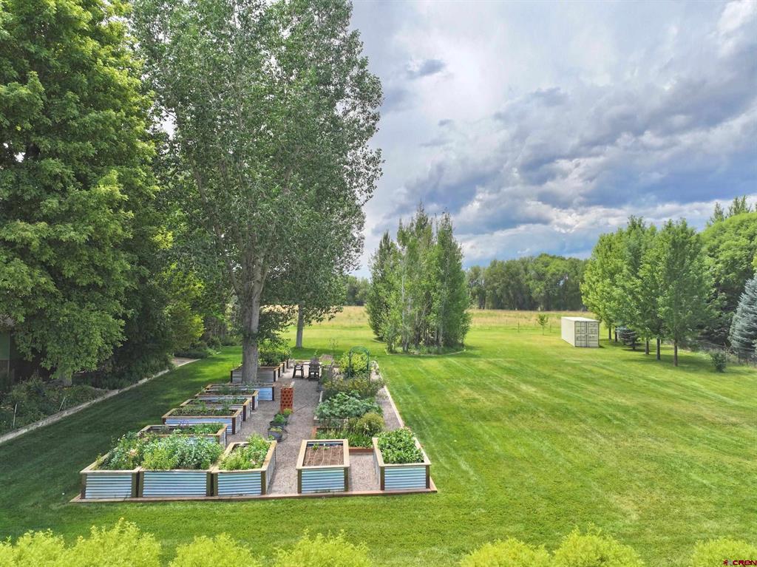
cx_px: 378
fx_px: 525
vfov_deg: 56.8
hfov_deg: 71.6
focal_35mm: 24
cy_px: 284
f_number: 2.8
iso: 330
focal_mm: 12.29
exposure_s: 1/2000
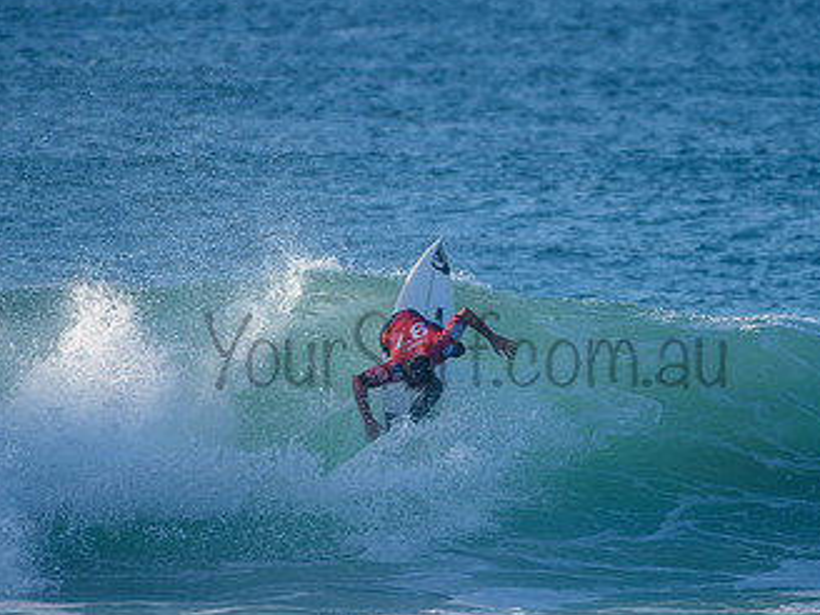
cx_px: 465
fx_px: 21746
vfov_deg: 1.6
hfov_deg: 2.2
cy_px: 306
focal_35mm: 918
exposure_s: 1/2000
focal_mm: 500
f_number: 5.6
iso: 400
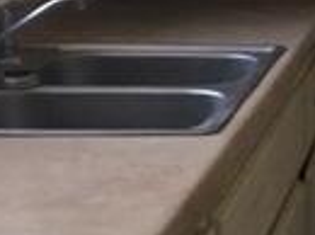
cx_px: 567
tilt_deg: -8.8
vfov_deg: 10.3
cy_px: 68
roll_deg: -1.8
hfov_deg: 12.6
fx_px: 1299
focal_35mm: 143
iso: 100
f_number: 2.2
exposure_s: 1/30
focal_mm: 4.15
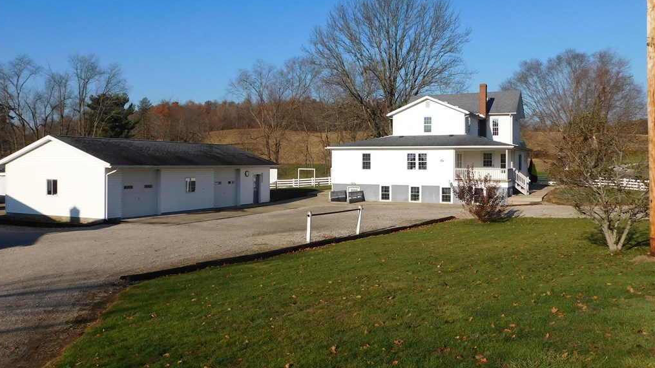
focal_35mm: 33
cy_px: 161
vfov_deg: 35.6
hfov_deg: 59.5
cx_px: 325
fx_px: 573
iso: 125
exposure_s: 1/640
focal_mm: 5.3
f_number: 6.4
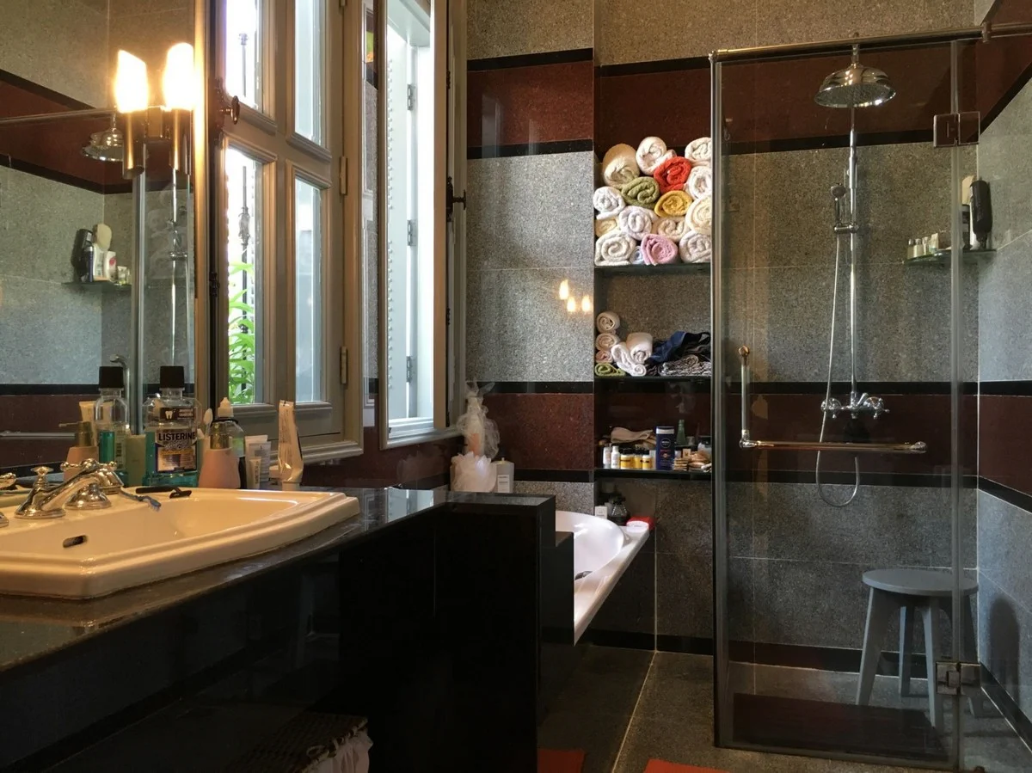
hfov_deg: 61.7
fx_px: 864
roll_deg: -0.5
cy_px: 386
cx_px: 516
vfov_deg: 48.2
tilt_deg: +1.8
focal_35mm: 29
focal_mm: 4.15
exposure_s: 1/33
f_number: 2.2
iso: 125
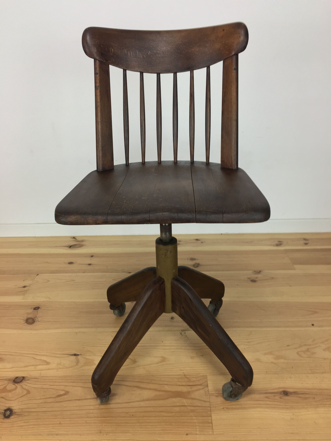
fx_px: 370
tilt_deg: -23.5
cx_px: 166
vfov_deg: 61.7
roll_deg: +1.4
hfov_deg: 48.2
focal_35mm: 29
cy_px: 220
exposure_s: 1/33
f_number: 2.2
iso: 50
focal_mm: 4.15
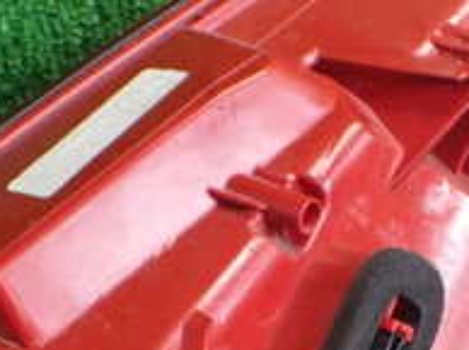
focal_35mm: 93
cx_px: 440
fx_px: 1258
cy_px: 234
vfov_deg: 15.8
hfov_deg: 20.6
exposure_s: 1/125
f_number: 2.3
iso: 800
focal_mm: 5.4
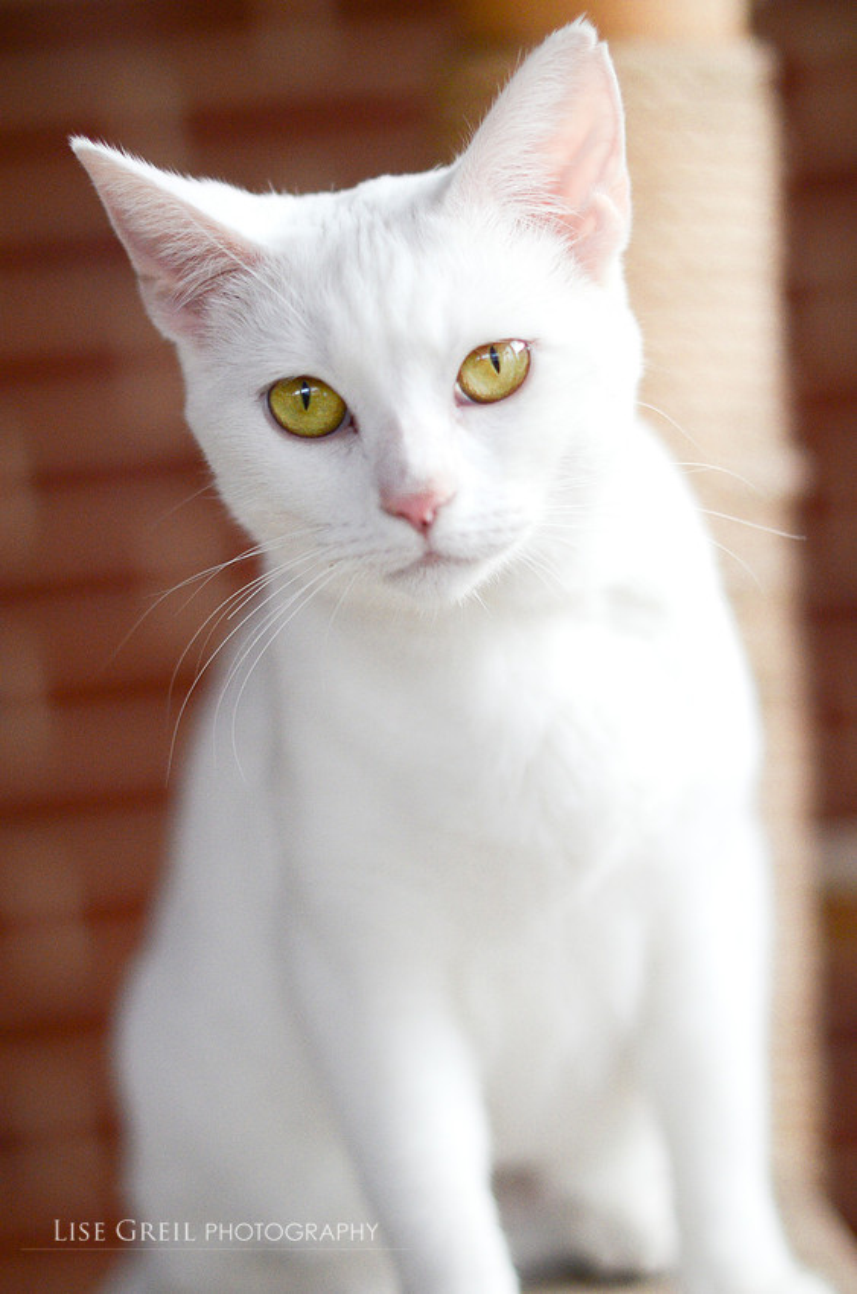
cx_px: 428
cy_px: 647
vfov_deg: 27.0
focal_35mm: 75
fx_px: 2690
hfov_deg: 18.1
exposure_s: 1/5000
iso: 1000
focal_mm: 50
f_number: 1.8
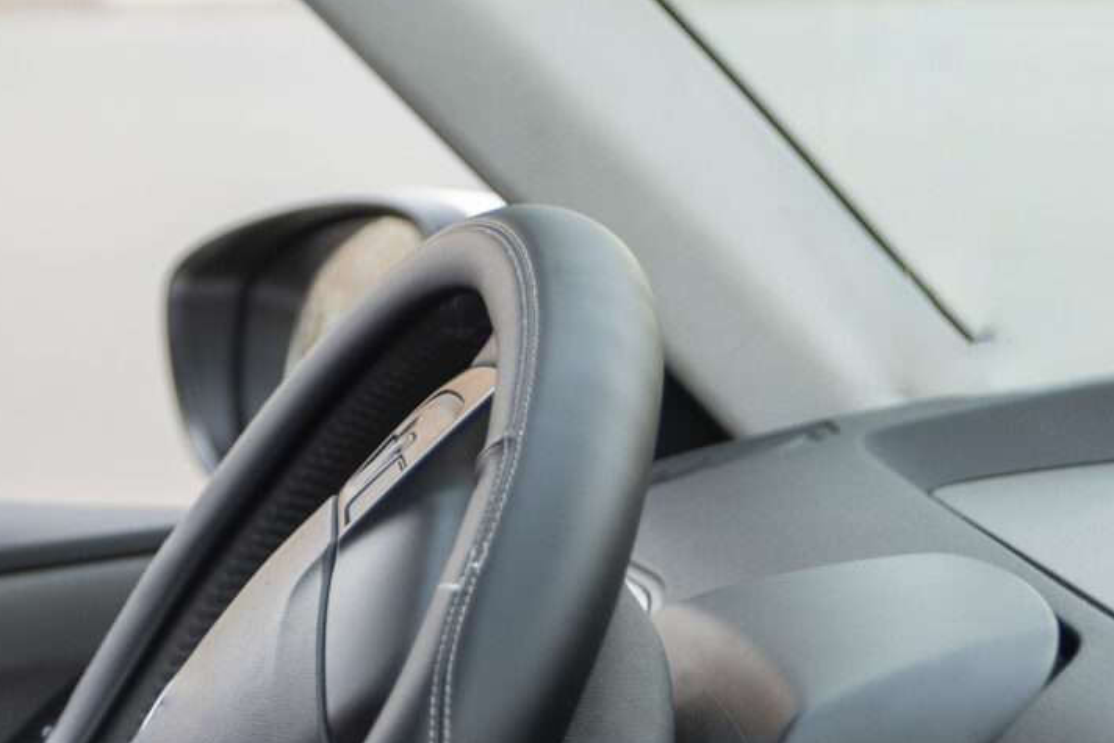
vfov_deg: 9.0
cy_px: 45
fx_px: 4673
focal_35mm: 151
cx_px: -637
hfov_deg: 12.8
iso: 200
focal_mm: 42
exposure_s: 1/250
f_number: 2.8
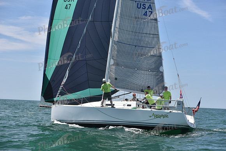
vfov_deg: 19.5
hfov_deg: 28.8
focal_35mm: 70
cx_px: 113
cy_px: 76
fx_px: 440
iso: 400
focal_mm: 70
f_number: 5.6
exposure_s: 1/800
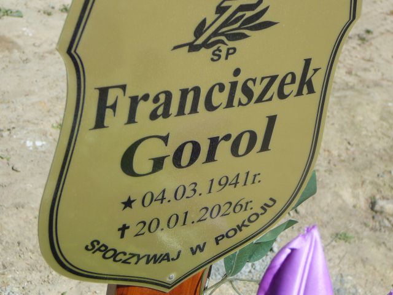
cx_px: 196
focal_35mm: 71
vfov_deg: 20.7
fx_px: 806
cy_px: 148
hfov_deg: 27.4
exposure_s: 1/800
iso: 80
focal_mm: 10.5
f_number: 3.7
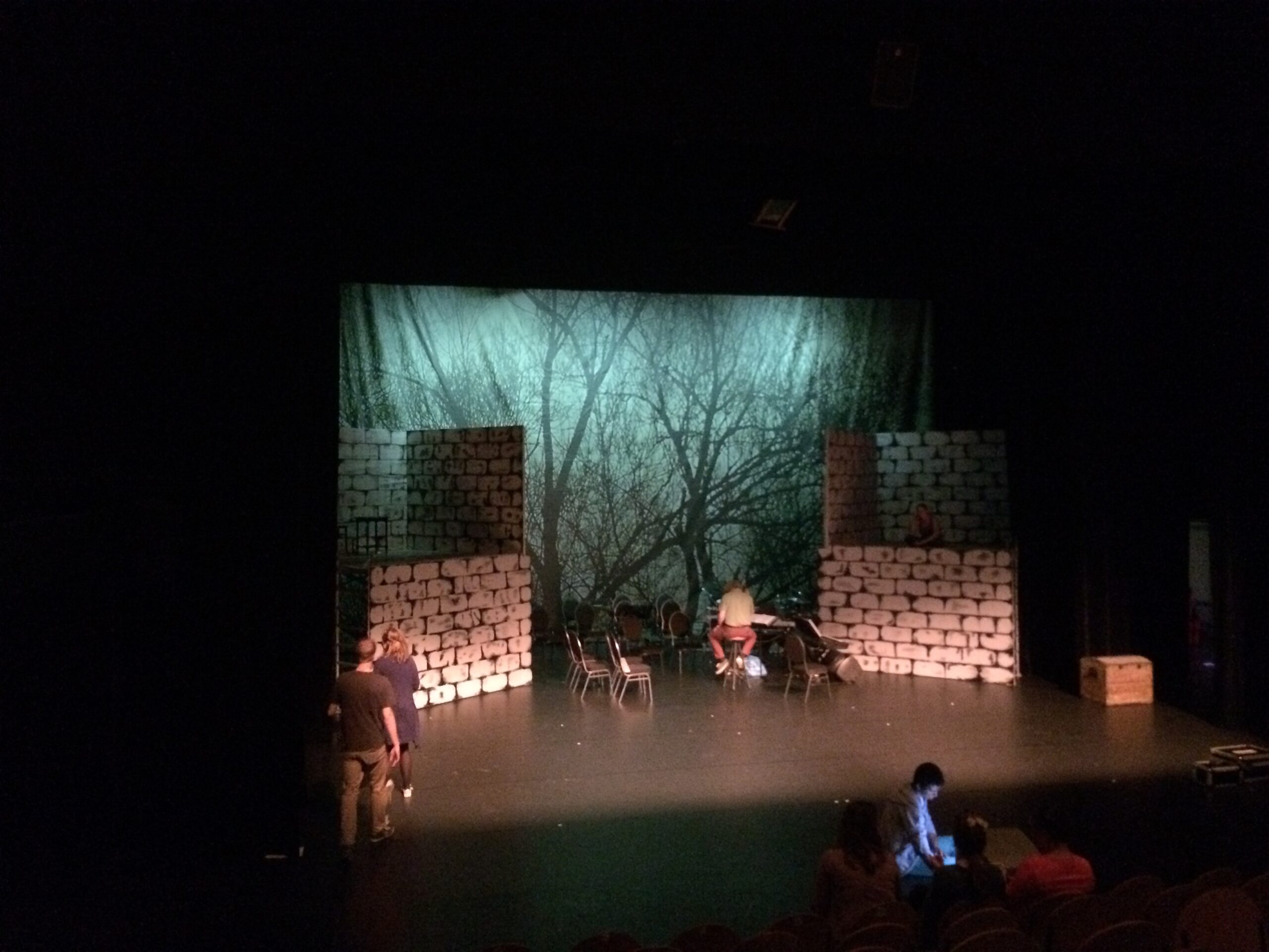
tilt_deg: +0.1
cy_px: 476
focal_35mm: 29
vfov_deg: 48.2
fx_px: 1063
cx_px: 634
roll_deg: +0.2
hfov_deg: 61.7
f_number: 2.2
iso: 640
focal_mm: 4.15
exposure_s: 1/15
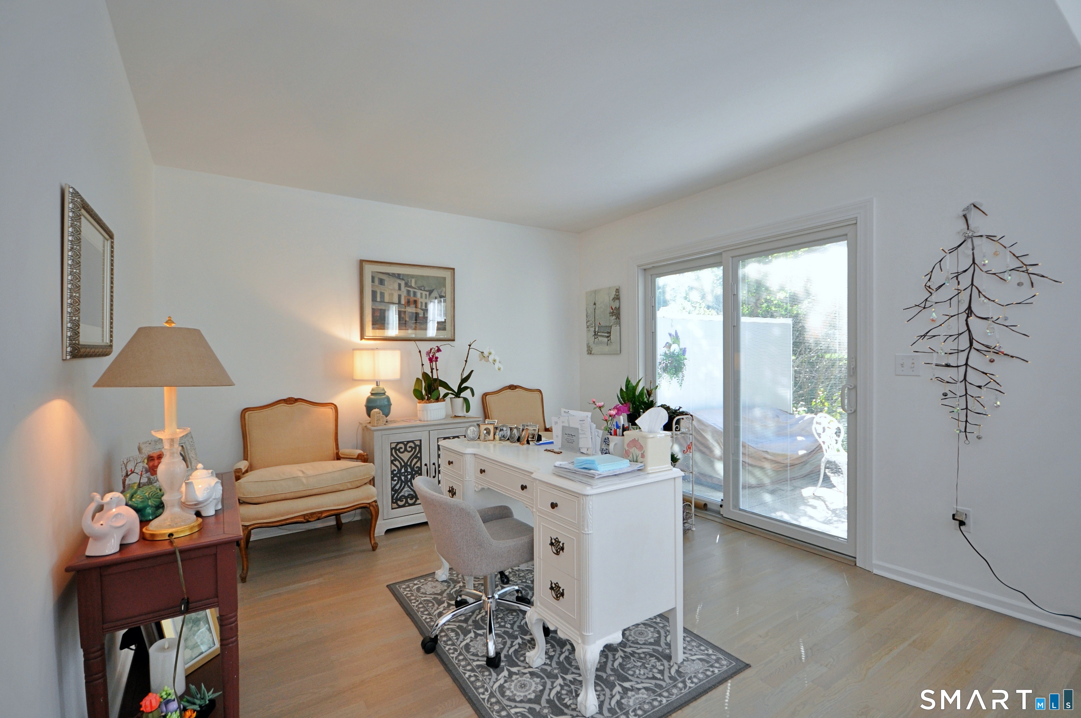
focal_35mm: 15
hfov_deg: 100.5
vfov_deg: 77.2
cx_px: 540
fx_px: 450
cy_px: 359
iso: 400
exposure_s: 1/100
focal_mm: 10
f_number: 5
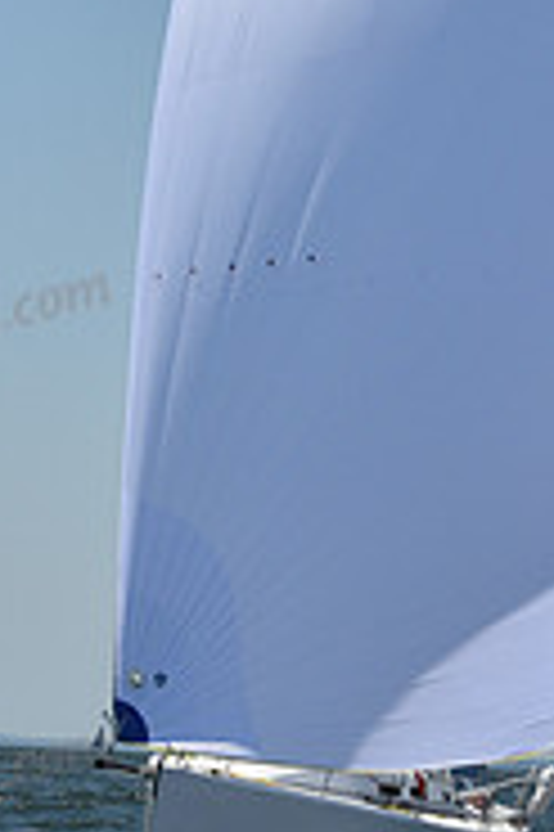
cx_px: 345
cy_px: 58
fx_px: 5087
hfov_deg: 6.2
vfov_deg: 9.3
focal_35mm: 220
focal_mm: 70
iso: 250
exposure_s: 1/1250
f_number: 9
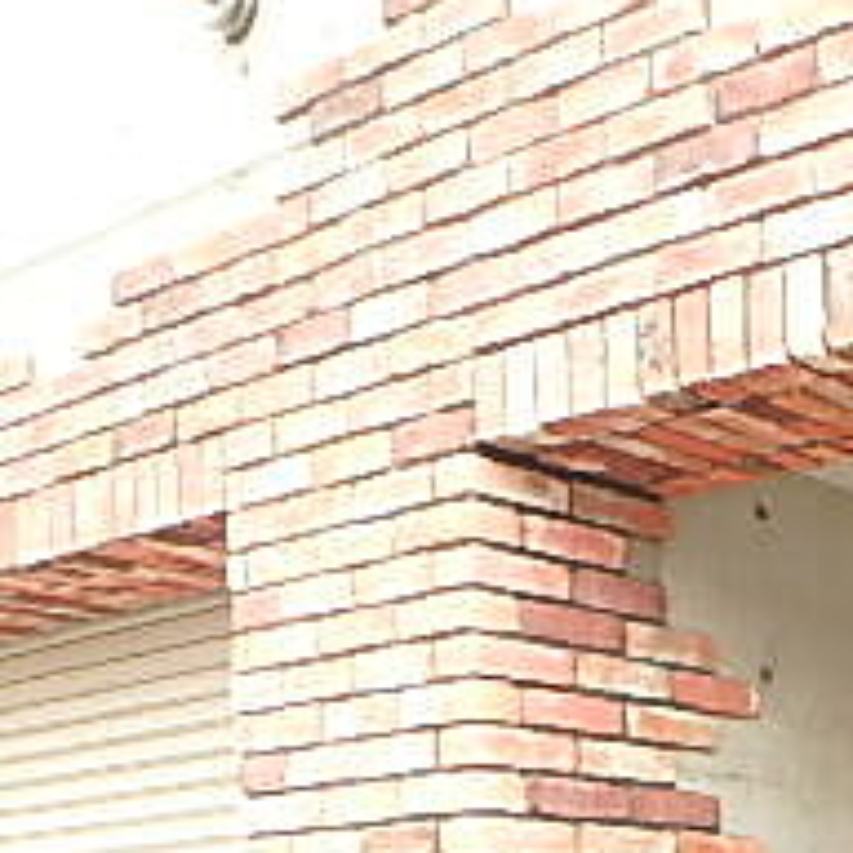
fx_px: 1728
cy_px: 1048
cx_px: 1351
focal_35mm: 62
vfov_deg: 24.8
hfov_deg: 21.9
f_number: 3.5
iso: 125
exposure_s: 1/80
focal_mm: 3.7
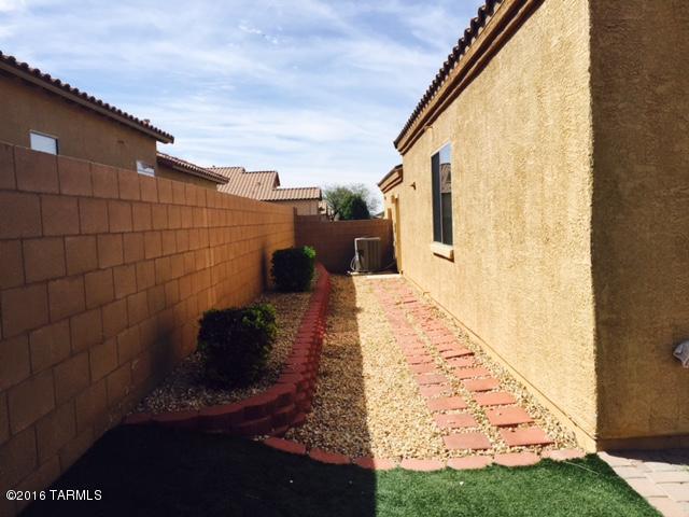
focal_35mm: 29
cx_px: 344
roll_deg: +2.1
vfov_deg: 48.2
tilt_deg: -2.7
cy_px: 258
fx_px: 577
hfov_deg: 61.7
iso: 32
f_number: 2.2
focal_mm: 4.15
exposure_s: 1/2475
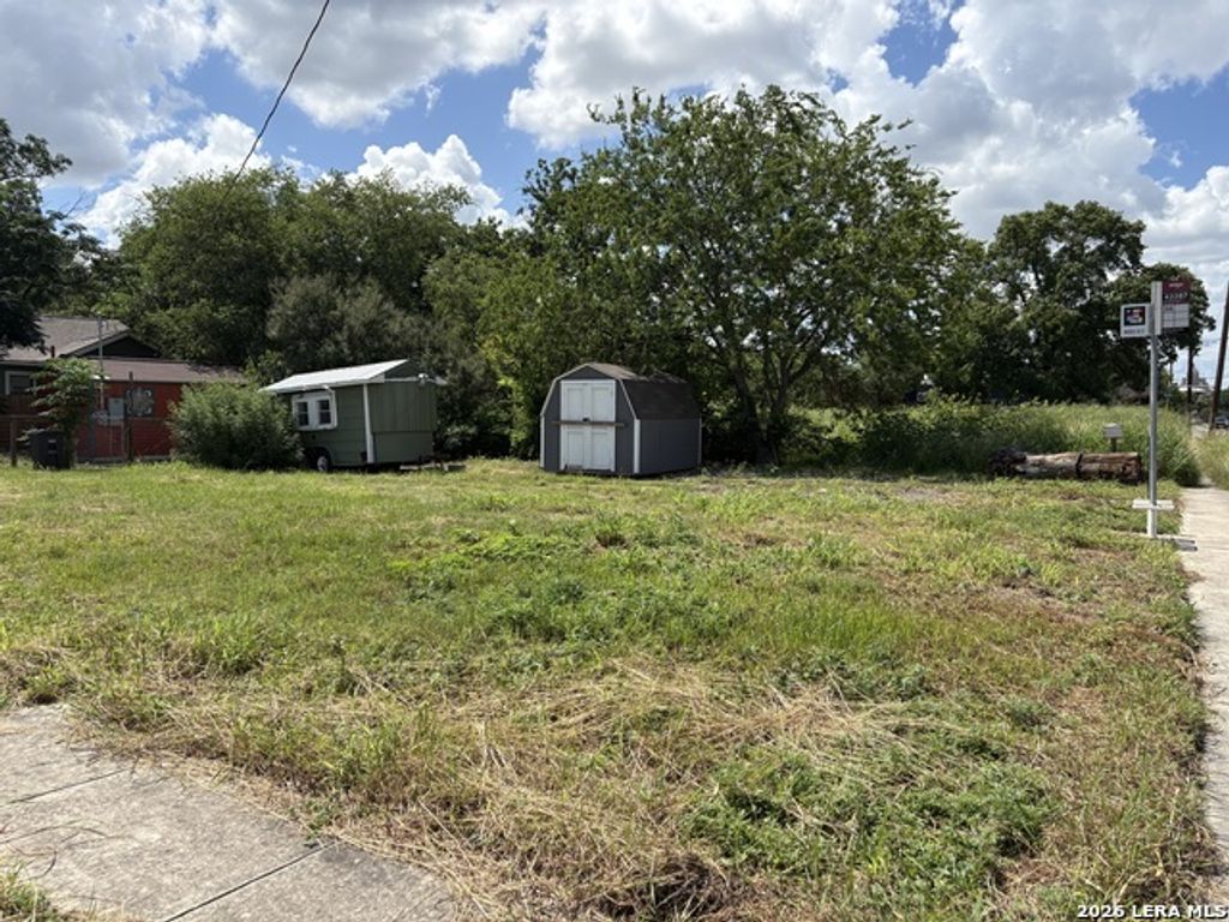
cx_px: 614
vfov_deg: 53.1
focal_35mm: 26
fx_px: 923
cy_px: 461
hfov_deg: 67.3
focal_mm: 5.96
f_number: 1.6
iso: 50
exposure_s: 1/3623
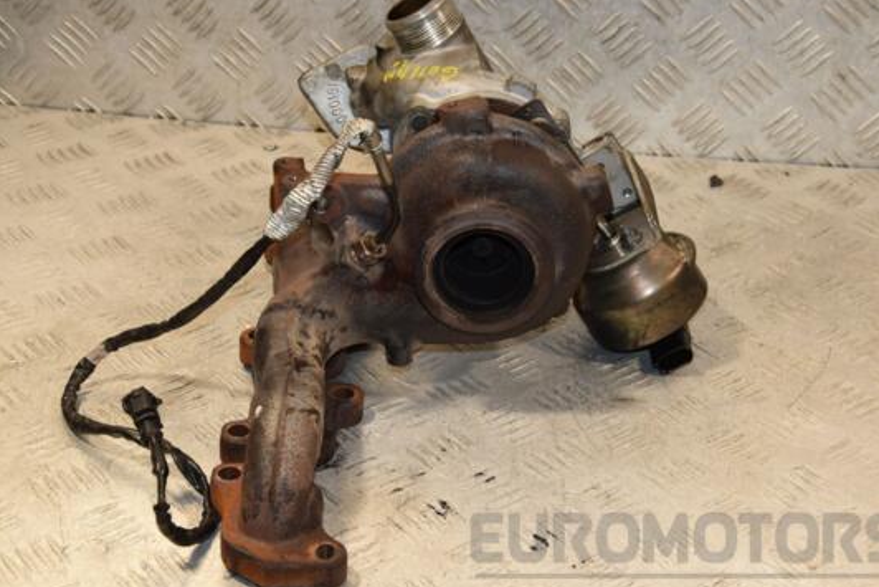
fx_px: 1734
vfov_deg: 19.2
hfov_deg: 28.4
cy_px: 317
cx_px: 440
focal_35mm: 71
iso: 800
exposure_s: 1/200
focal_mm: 42
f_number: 7.1
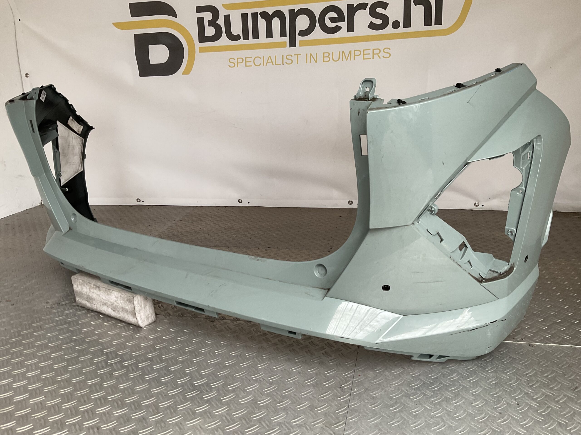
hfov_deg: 61.7
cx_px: 290
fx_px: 487
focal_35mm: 29
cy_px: 218
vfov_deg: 48.2
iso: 40
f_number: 1.8
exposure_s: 1/50
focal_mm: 3
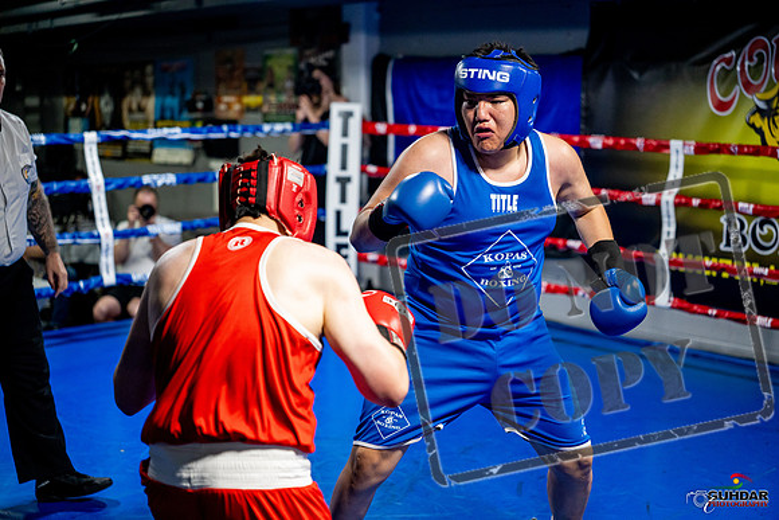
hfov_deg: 39.6
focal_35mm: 50
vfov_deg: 27.0
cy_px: 260
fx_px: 1082
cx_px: 390
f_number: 2
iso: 4000
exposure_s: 1/1000
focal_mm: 50
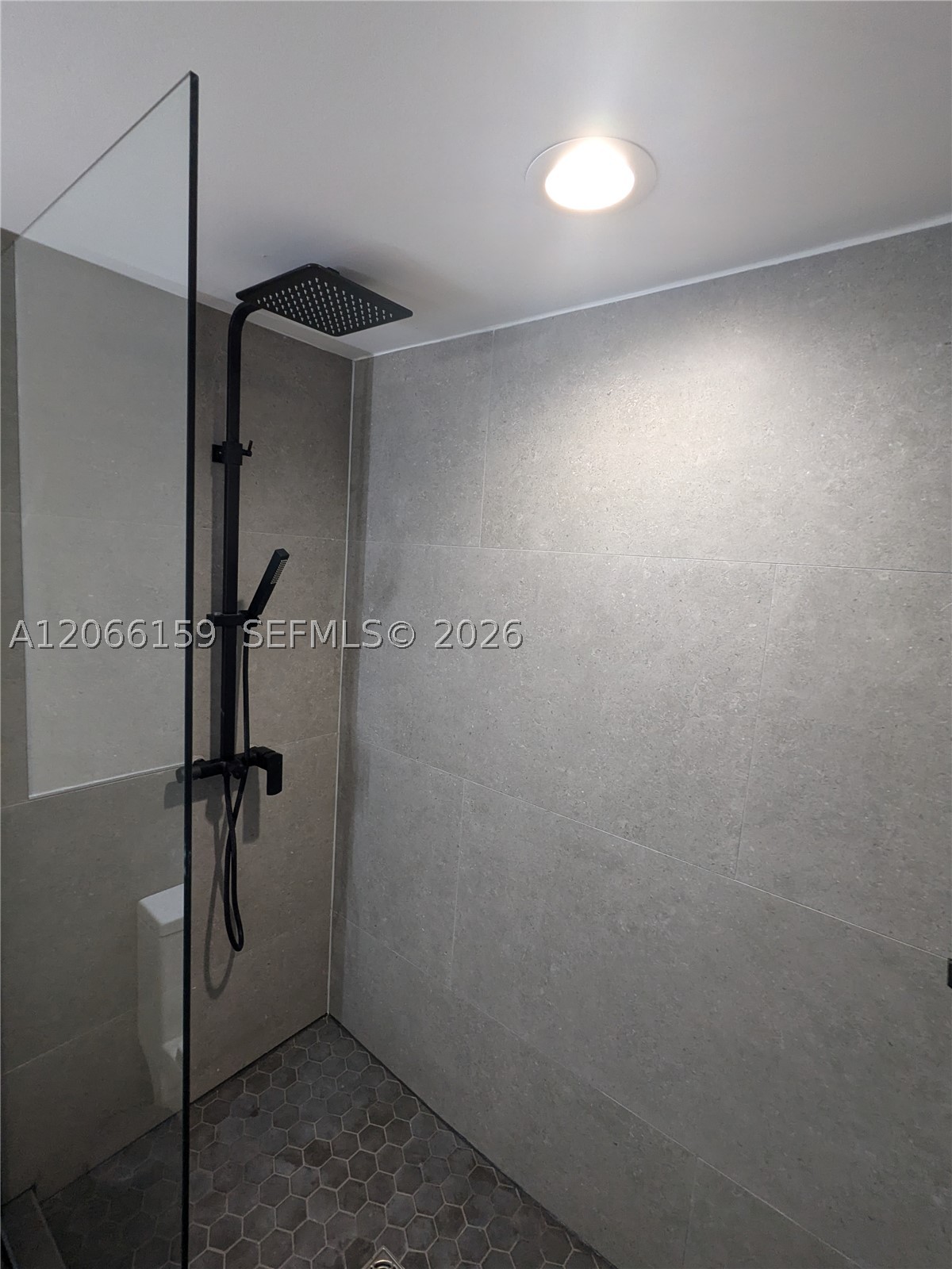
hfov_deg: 78.1
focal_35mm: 16
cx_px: 476
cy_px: 634
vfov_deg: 94.5
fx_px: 587
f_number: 2.2
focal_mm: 2.35
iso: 62
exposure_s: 1/24
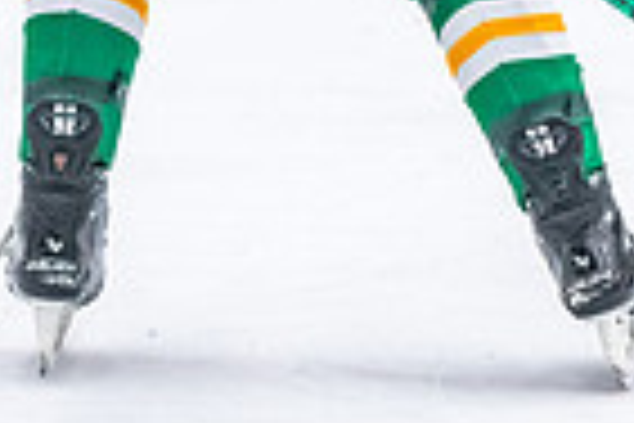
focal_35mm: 557
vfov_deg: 2.5
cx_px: 433
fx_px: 9809
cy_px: -385
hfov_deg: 3.7
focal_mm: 116
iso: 4000
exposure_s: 1/800
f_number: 2.8
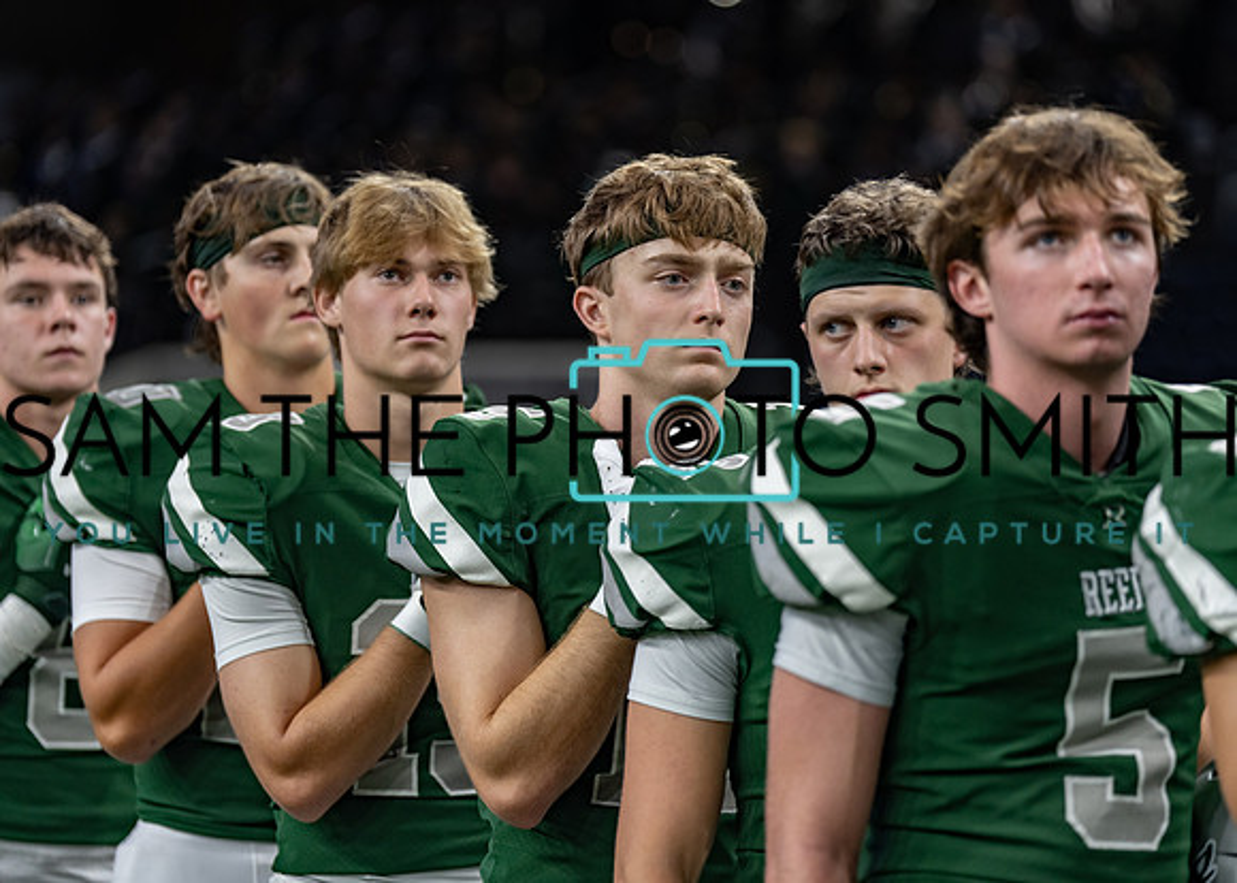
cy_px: 442
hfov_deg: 13.1
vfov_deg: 9.3
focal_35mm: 154
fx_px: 5402
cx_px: 618
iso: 1250
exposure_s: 1/320
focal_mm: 141
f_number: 2.8
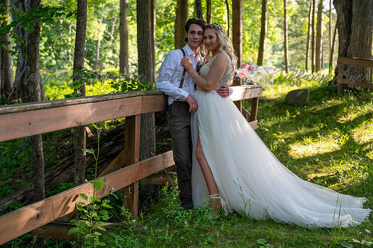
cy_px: 124
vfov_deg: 27.0
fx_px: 518
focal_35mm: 50
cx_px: 186
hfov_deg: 39.6
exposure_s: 1/250
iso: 400
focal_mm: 50
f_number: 3.2
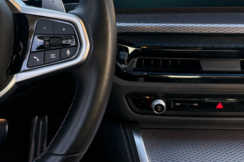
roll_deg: +0.0
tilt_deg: -14.6
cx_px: 60
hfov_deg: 36.0
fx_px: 366
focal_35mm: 54
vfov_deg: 24.1
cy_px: 5
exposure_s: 1/120
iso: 200
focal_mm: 6.76
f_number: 1.78
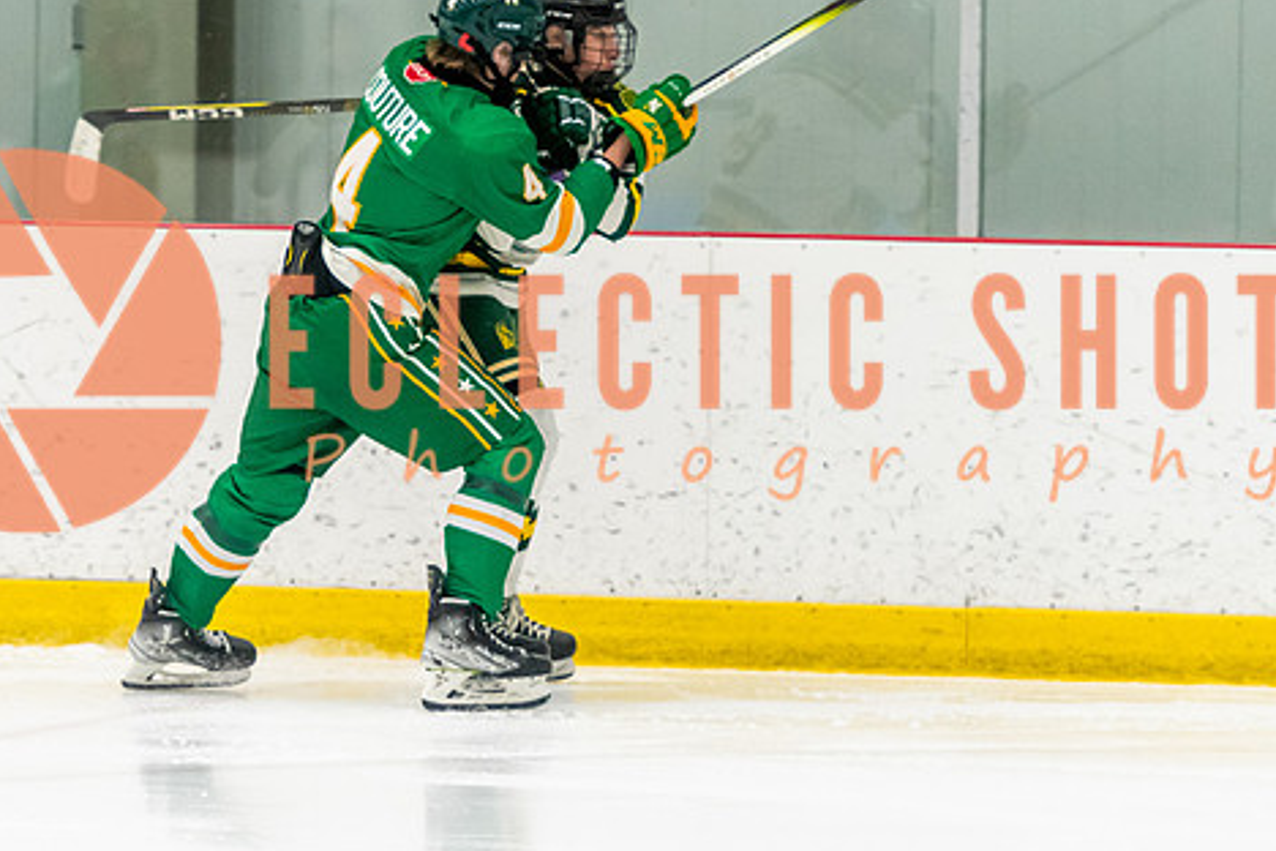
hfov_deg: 6.3
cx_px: 381
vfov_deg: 4.2
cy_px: 309
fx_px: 11554
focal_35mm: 326
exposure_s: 1/800
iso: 3200
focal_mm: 180
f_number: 2.8
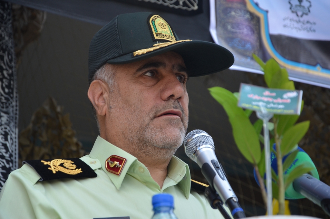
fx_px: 1441
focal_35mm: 158
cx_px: 165
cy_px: 110
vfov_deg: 8.7
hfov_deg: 13.1
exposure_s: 1/400
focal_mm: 105
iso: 400
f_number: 5.6
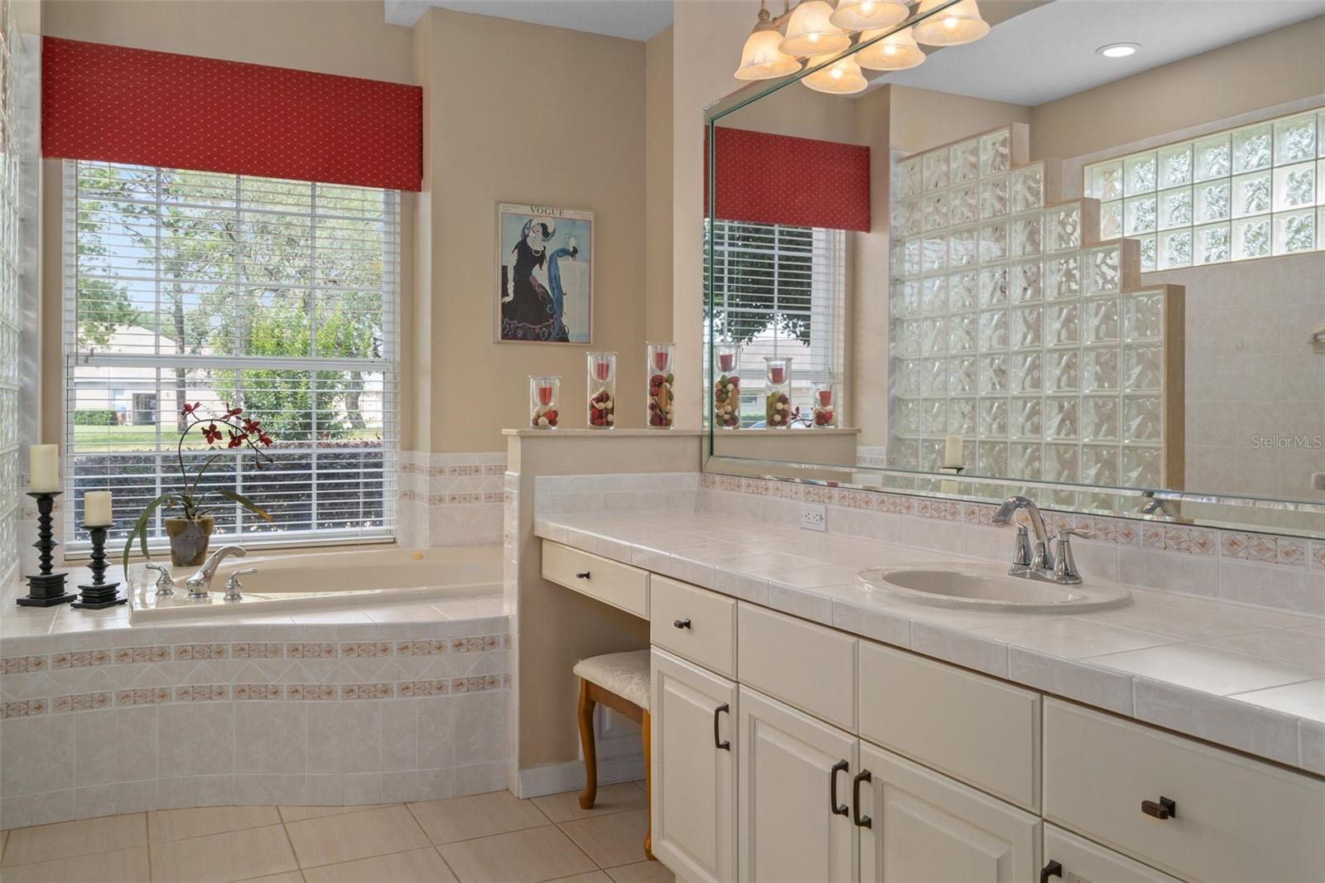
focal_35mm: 29
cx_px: 662
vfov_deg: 44.9
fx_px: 1067
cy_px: 442
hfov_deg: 63.7
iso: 320
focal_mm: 29
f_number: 8
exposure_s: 1/10
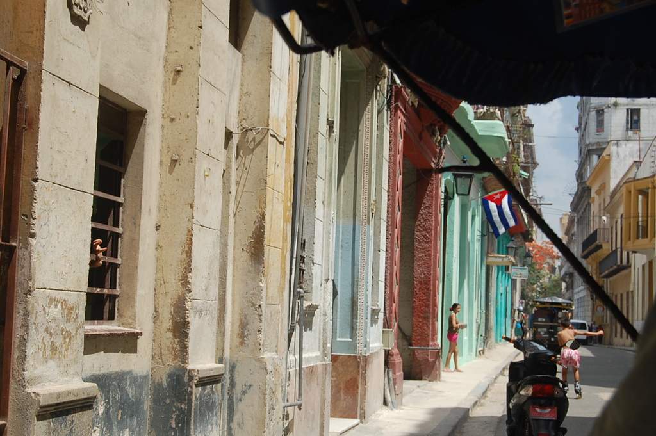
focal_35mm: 63
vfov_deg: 21.5
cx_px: 328
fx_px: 1147
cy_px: 218
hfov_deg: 31.9
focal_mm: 42
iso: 200
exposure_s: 1/320
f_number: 9
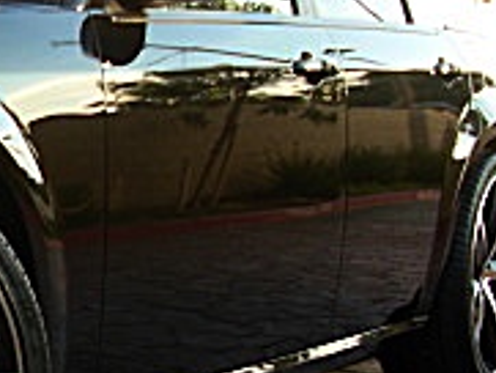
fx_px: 1821
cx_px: -285
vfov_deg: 11.6
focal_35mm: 127
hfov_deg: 14.3
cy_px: 299
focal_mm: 6.3
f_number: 2.8
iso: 50
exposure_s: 1/80
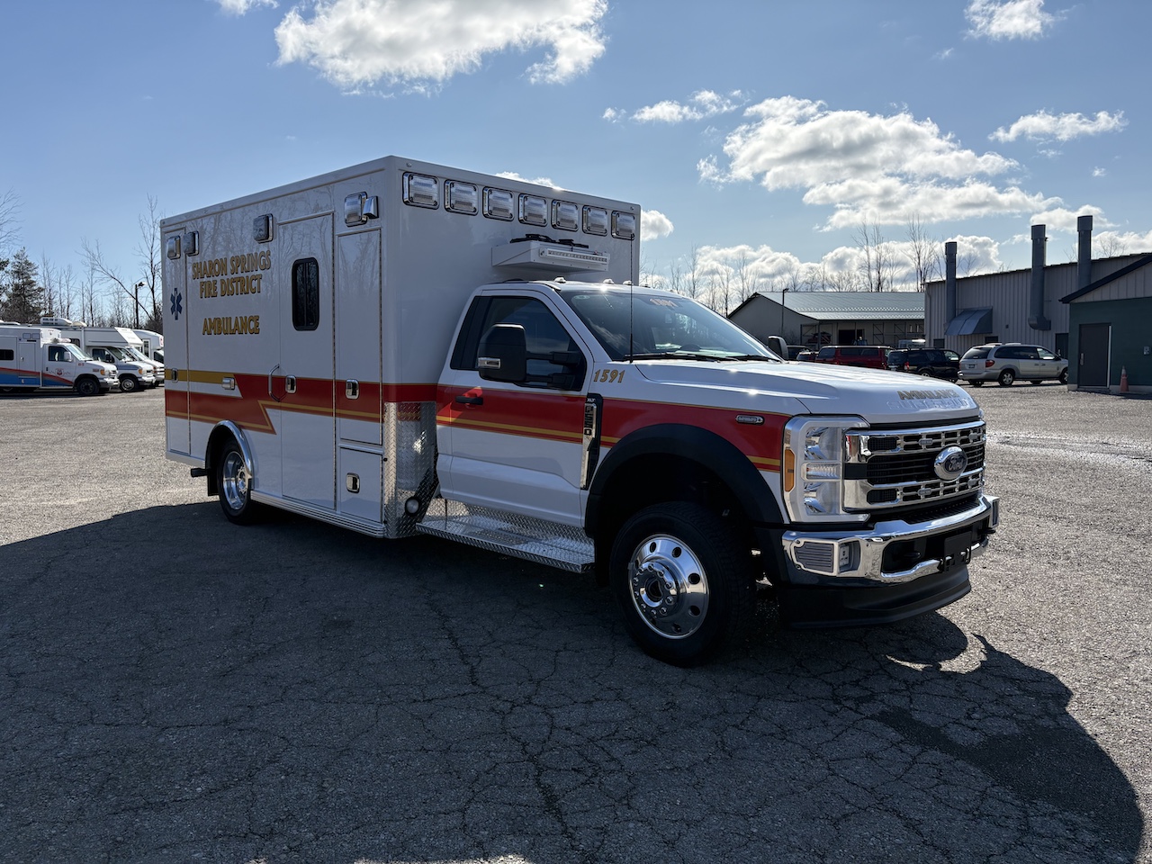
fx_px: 865
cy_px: 432
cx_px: 576
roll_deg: +1.1
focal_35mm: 26
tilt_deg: -4.5
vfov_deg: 53.1
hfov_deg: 67.3
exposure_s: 1/6993
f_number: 1.6
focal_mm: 5.96
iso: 64
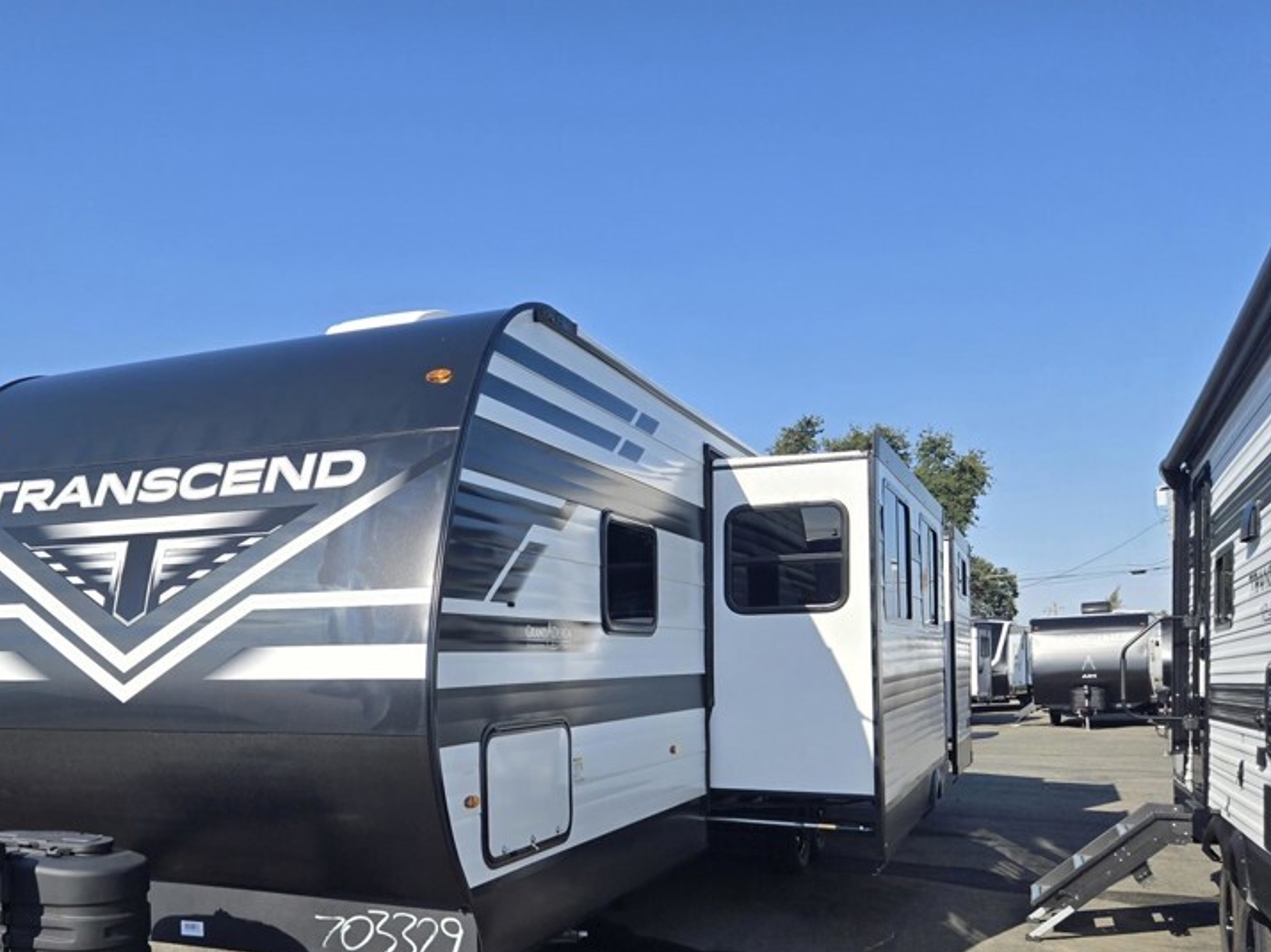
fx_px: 1211
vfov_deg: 42.0
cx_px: 441
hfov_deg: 54.4
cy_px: 678
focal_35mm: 33
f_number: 1.8
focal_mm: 5.4
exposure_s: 1/1704
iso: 25
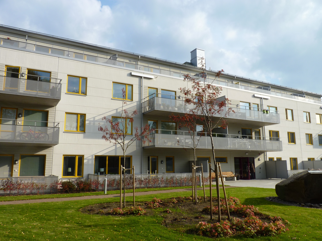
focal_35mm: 27
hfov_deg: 65.3
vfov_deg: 51.4
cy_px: 120
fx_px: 251
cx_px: 161
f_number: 5.6
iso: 80
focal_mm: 4.8
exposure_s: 1/200
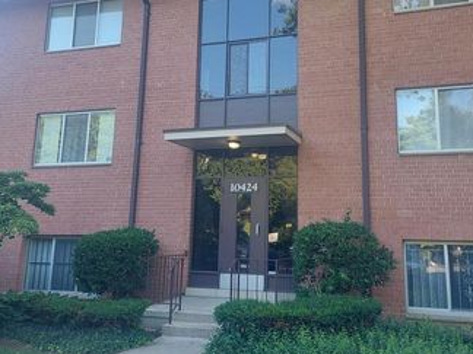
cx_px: 260
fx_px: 506
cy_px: 133
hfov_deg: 50.1
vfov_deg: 38.4
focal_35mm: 37
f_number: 1.8
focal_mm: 5.23
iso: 80
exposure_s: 1/120
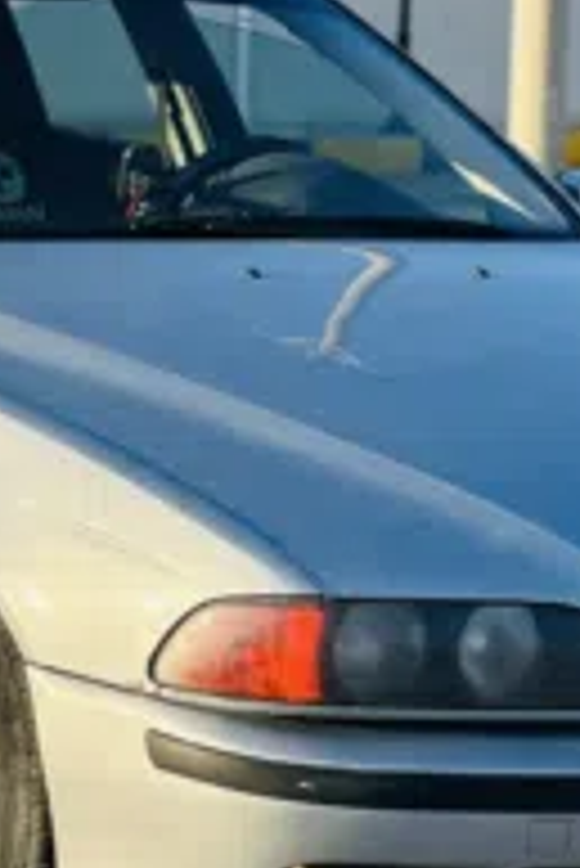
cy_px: 409
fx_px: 4004
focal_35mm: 166
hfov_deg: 8.2
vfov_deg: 12.4
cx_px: -45
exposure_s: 1/506
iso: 32
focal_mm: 9
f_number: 2.8
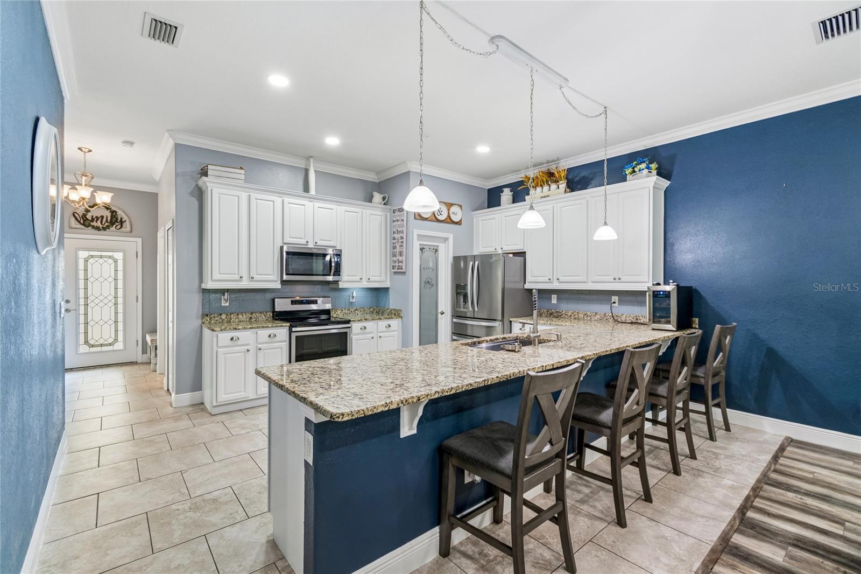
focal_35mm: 15
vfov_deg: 77.3
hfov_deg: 100.4
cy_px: 287
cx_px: 430
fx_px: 359
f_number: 7.1
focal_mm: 10
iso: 100
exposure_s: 1/5
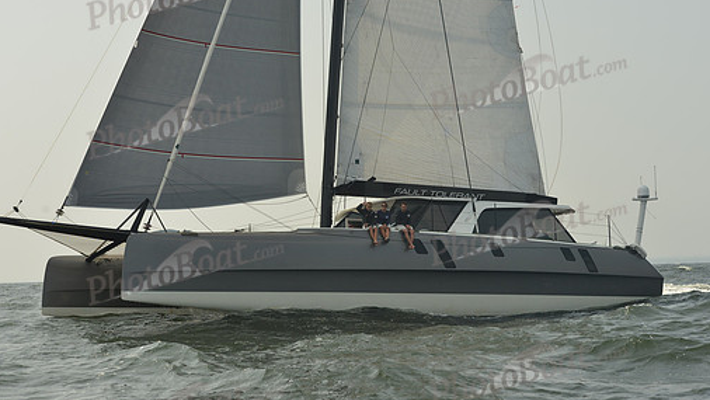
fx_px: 1582
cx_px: 358
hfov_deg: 25.3
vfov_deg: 14.4
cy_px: 176
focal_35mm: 84
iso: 320
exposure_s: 1/1250
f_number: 8
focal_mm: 70
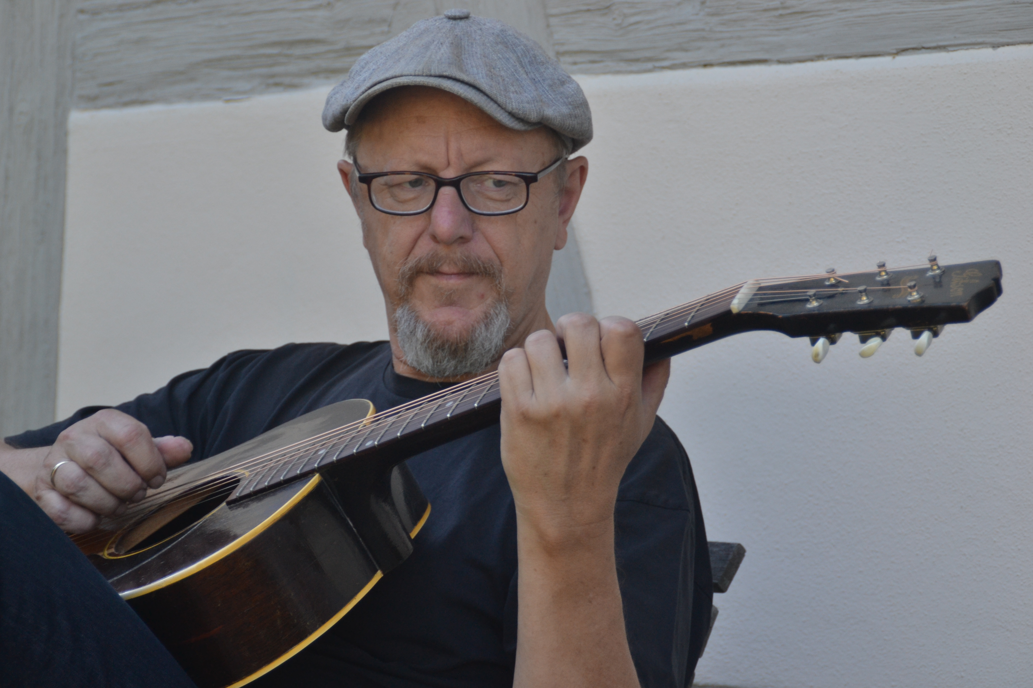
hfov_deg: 15.9
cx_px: 516
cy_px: 344
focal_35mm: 129
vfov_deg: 10.6
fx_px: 3701
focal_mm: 86
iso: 400
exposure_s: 1/250
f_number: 5.6
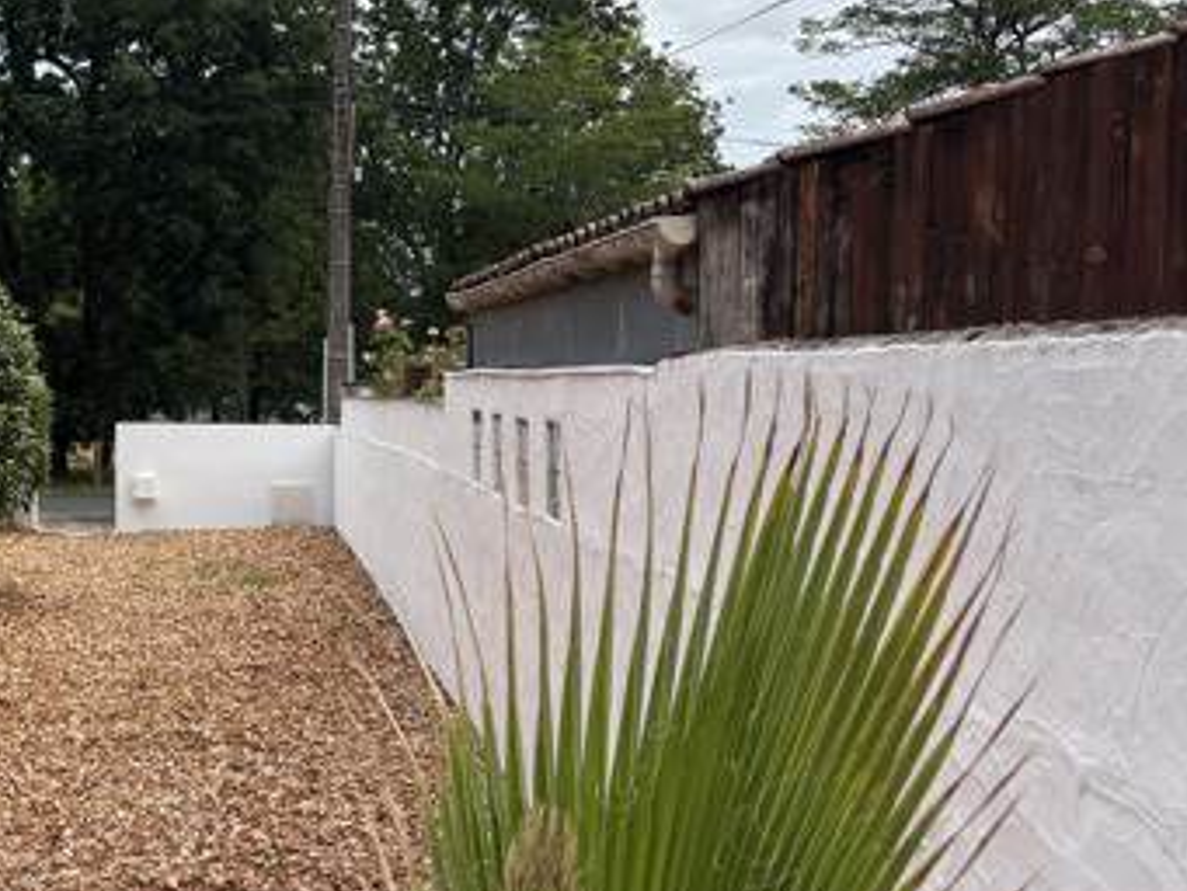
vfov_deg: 24.0
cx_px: -35
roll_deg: +0.5
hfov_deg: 29.3
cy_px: 372
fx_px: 2092
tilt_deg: +0.5
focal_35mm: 61
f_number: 1.6
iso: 64
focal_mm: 5.96
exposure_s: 1/3831
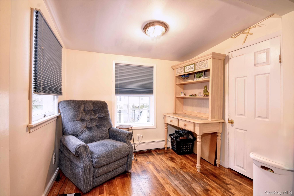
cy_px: 98
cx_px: 147
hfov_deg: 95.0
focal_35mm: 16
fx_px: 135
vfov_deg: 72.0
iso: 320
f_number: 9
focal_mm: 11
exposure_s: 1/3.33
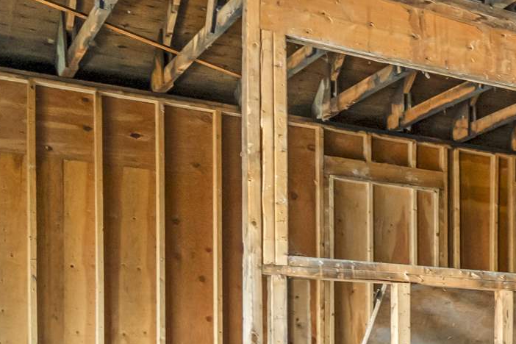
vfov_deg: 18.6
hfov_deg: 17.9
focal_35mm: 70
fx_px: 1003
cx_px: 1071
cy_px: 387
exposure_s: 1/6
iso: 1600
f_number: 8
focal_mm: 16
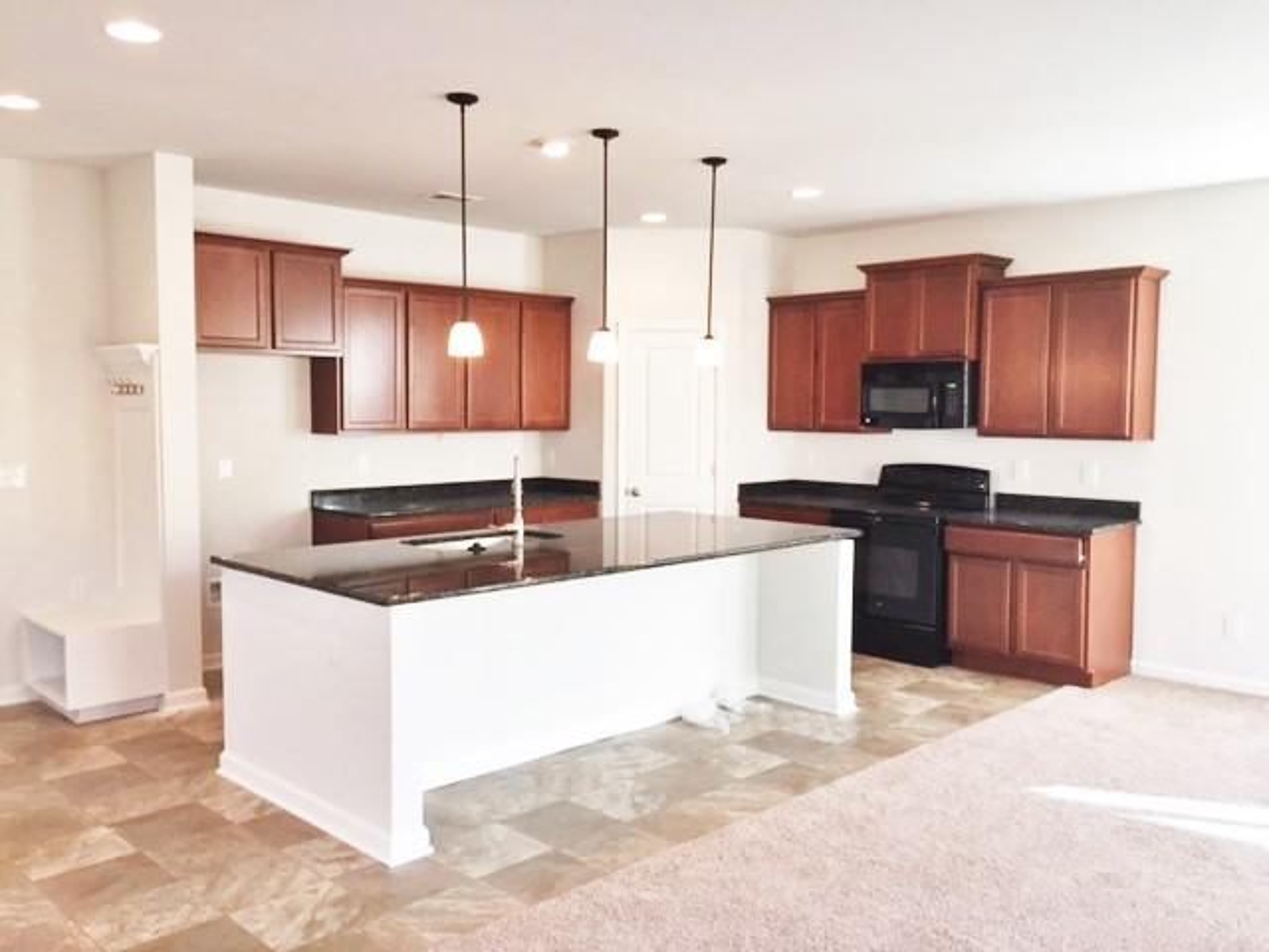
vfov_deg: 48.2
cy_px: 476
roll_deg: -1.5
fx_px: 1063
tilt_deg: -4.1
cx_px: 634
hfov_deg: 61.7
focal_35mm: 29
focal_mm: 4.15
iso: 32
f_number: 2.2
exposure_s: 1/30
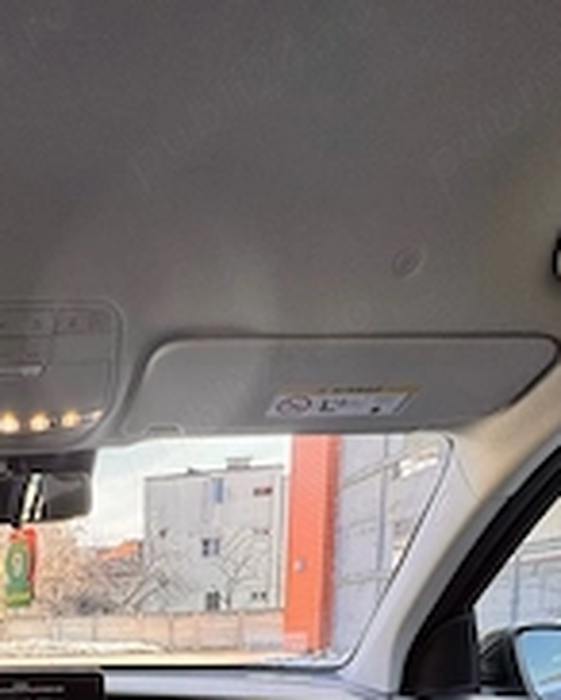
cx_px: 27
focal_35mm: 30
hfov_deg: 43.1
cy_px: 735
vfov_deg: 46.6
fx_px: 622
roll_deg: +1.7
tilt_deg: -9.3
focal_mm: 2.22
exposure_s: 1/145
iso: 40
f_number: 2.2
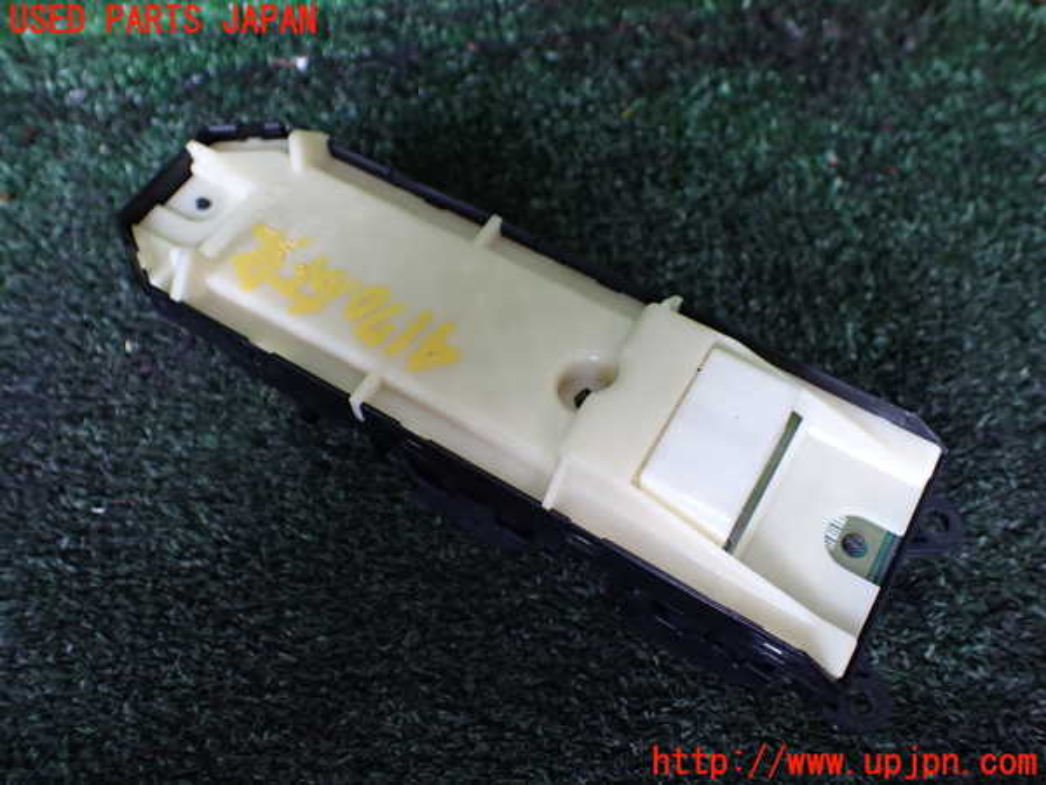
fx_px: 907
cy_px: 392
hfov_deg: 60.0
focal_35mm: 30
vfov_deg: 46.8
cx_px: 523
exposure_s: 1/125
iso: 250
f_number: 2.3
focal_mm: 5.4
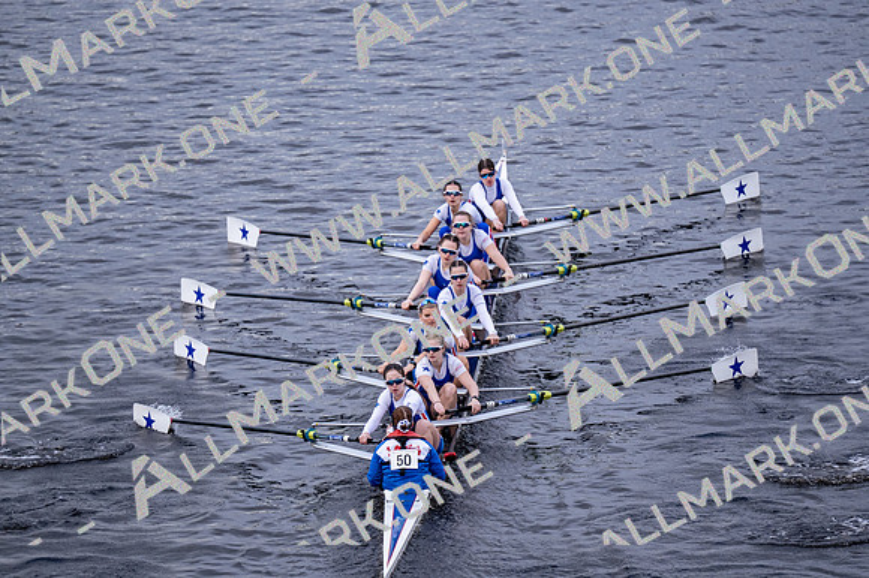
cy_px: 289
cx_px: 434
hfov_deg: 6.9
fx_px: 7237
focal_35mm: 300
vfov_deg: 4.6
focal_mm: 200
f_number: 2.8
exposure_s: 1/2000
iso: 720
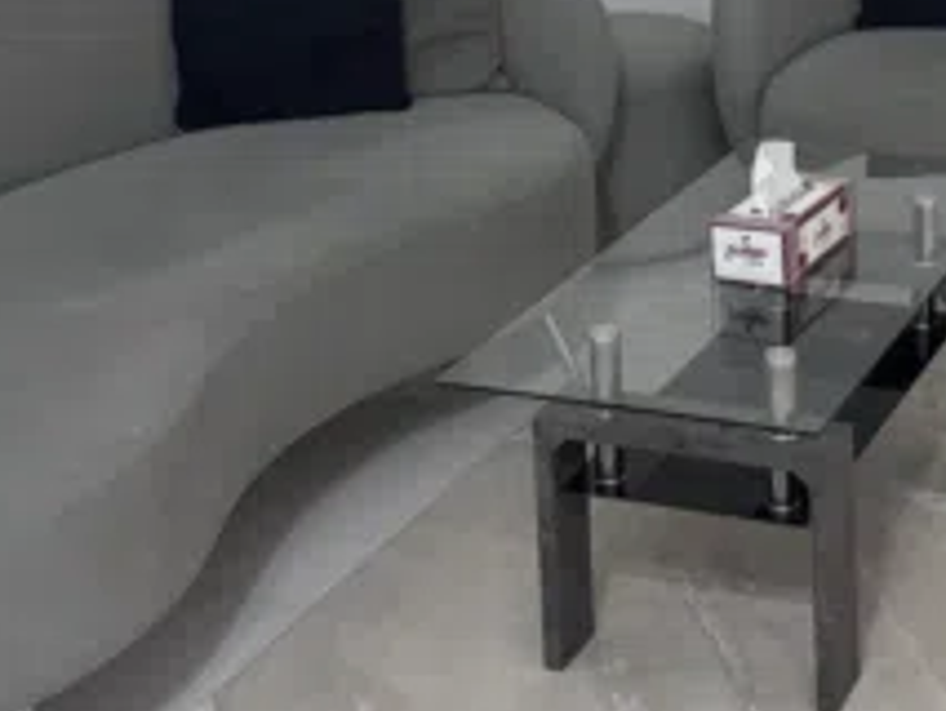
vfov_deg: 20.2
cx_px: 915
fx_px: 1969
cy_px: 124
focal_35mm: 72
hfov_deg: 25.8
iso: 640
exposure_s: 1/50
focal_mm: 6.76
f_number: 1.78
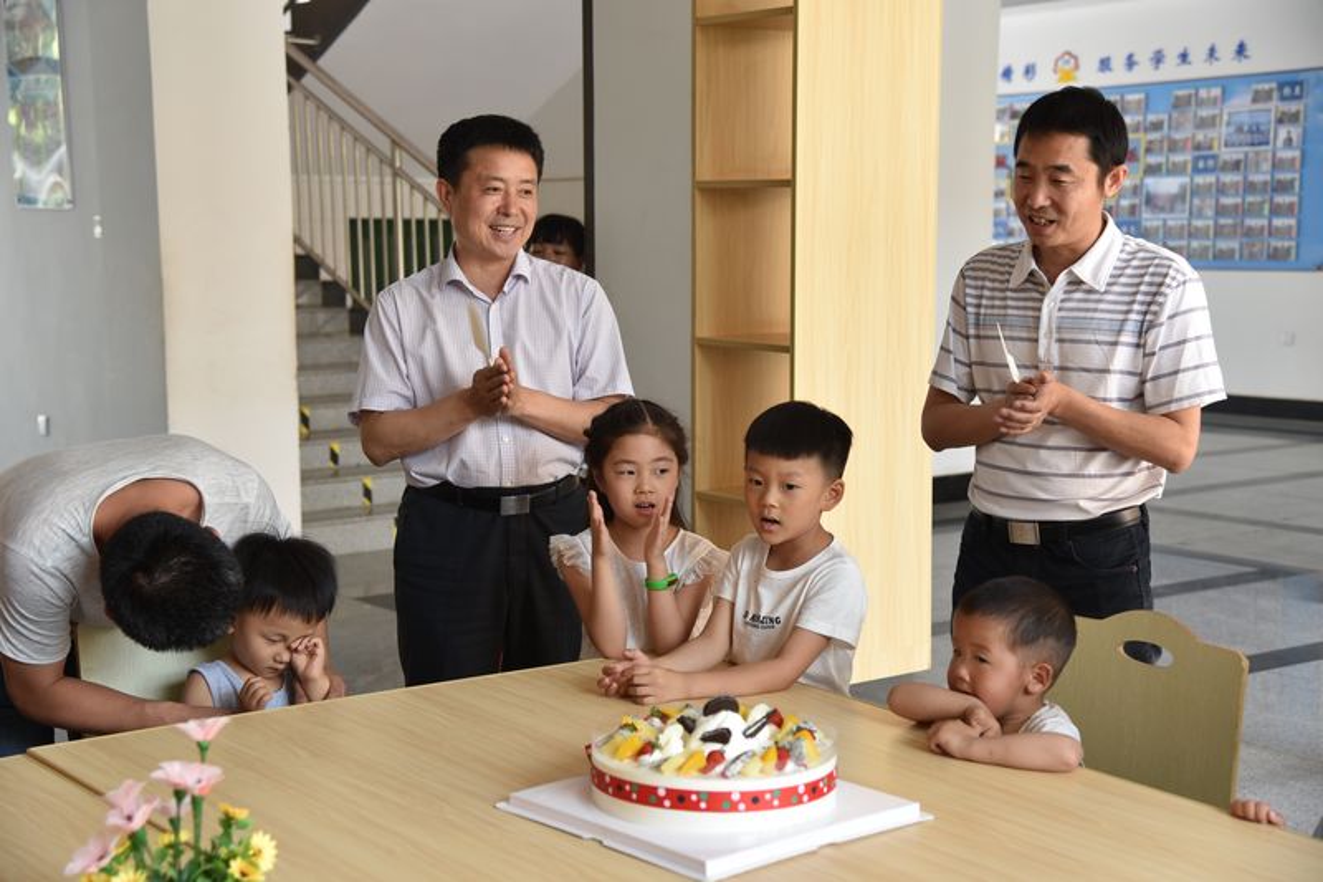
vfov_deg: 24.6
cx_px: 662
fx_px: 2021
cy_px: 441
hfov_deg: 36.3
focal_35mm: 55
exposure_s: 1/80
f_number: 4.5
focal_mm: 55
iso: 400
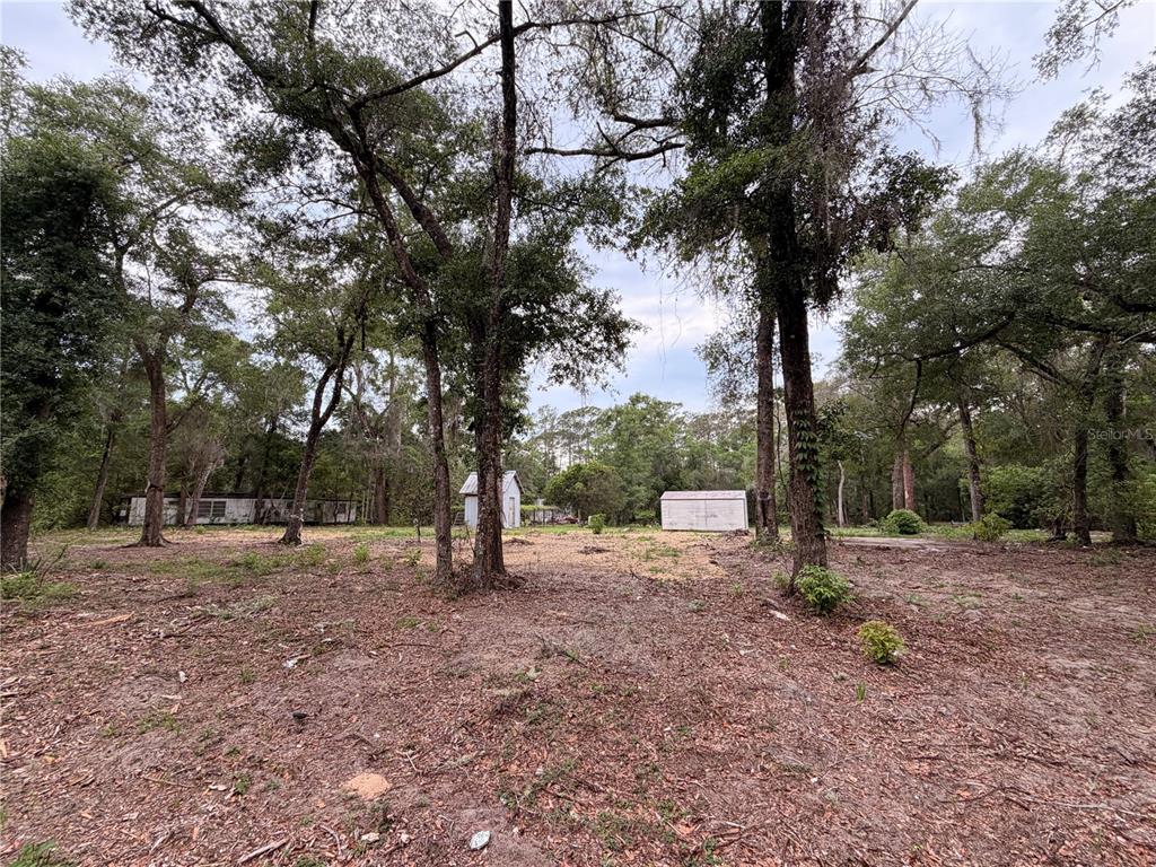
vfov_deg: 85.7
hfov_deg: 102.1
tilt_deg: +8.5
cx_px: 578
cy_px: 434
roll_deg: +0.8
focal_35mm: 14
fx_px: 468
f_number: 2.2
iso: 50
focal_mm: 2.22
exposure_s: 1/196
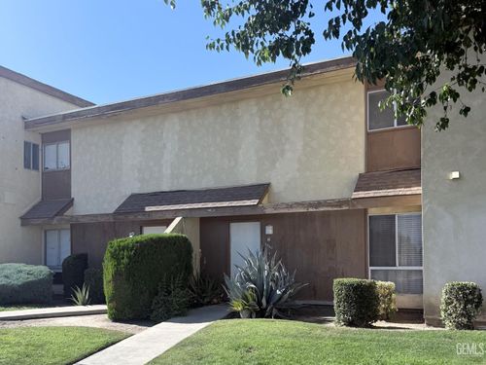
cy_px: 182
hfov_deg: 71.6
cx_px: 243
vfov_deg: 56.8
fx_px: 337
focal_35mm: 24
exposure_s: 1/3279
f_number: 1.78
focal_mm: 6.76
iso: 80
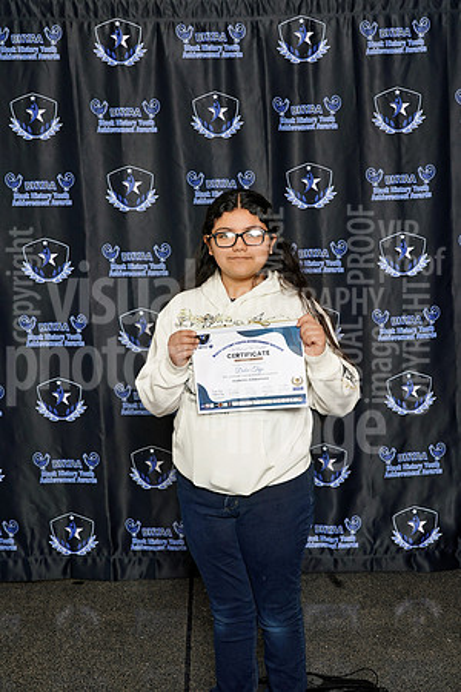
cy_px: 346
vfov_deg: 38.9
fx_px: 980
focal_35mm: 51
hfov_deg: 26.5
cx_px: 230
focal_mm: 51
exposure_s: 1/125
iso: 800
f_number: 8
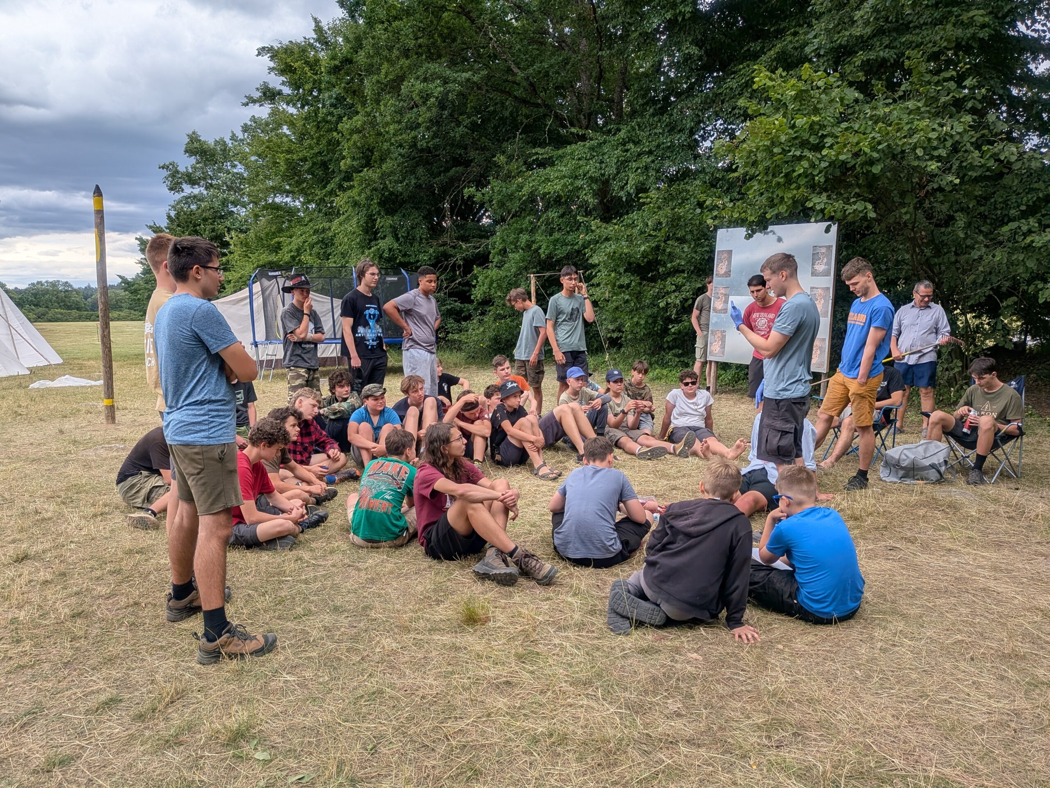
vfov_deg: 56.8
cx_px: 525
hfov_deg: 71.6
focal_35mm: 24
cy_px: 394
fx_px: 728
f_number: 1.7
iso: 25
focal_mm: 4.53
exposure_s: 1/720
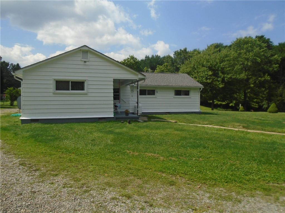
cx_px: 142
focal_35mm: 26
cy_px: 106
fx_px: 214
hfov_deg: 67.3
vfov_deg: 53.1
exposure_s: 1/250
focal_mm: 4.6
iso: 100
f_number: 8
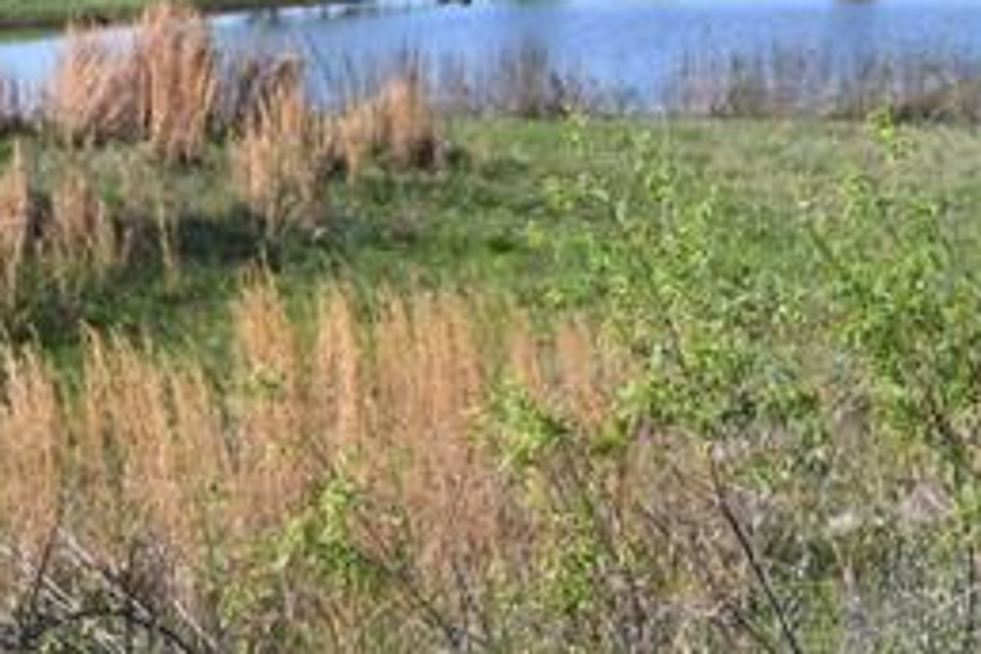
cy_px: -84
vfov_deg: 10.8
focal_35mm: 125
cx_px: 407
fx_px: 3406
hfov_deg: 16.4
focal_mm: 31.5
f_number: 4
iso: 100
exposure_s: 1/800
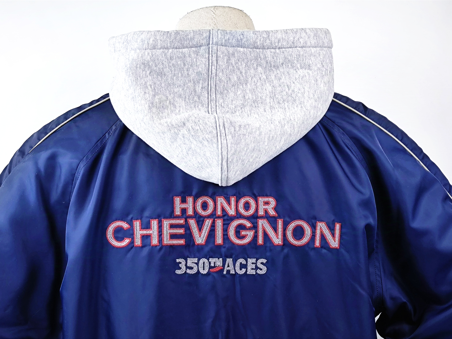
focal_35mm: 42
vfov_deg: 34.3
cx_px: 226
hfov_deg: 44.8
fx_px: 548
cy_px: 170
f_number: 1.9
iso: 64
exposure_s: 1/100
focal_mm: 6.92
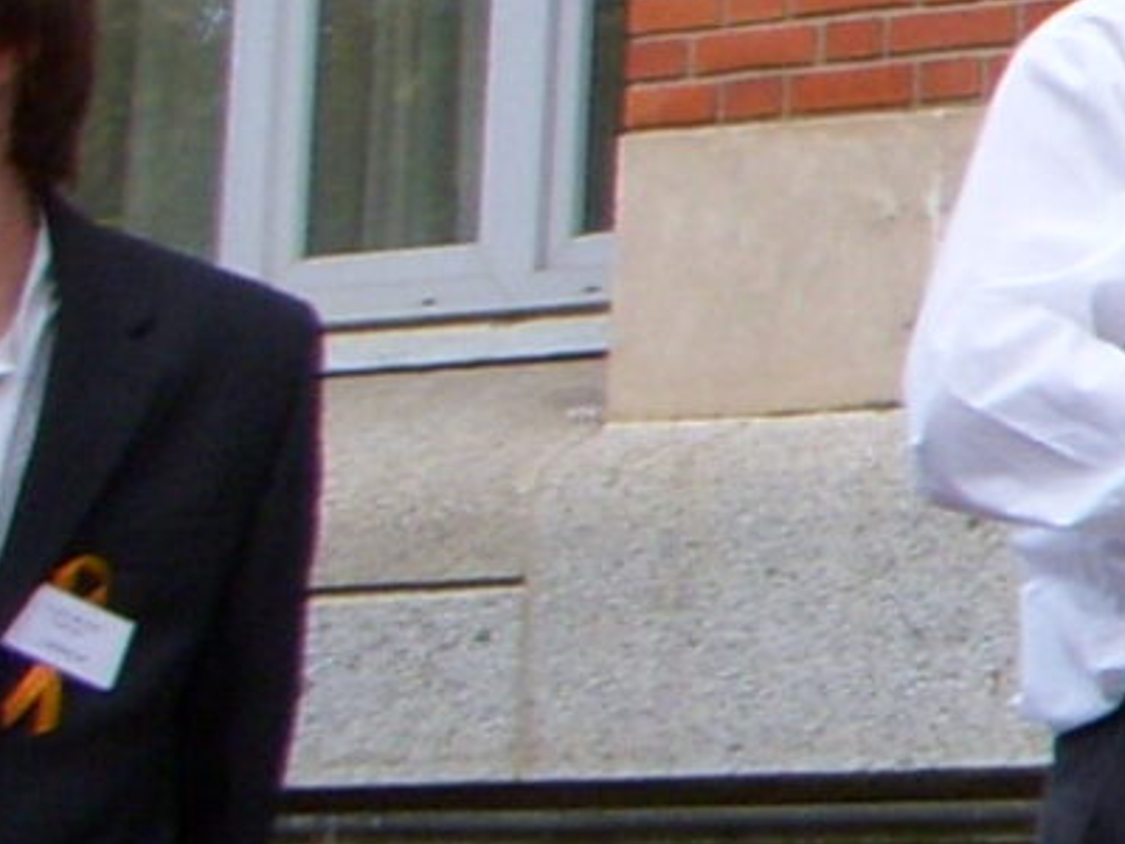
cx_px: 3572
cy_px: 219
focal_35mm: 243
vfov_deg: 6.1
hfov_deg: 7.1
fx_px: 7897
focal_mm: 6.3
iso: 100
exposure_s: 1/250
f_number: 3.3
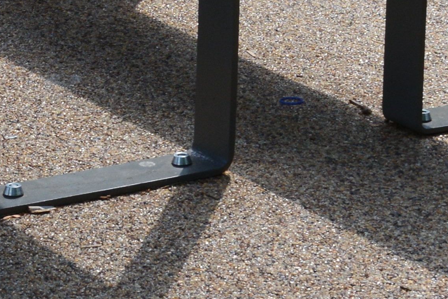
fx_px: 2551
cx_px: -103
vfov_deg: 6.5
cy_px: -281
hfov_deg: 9.9
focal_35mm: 205
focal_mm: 26
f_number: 10
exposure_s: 1/250
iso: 360
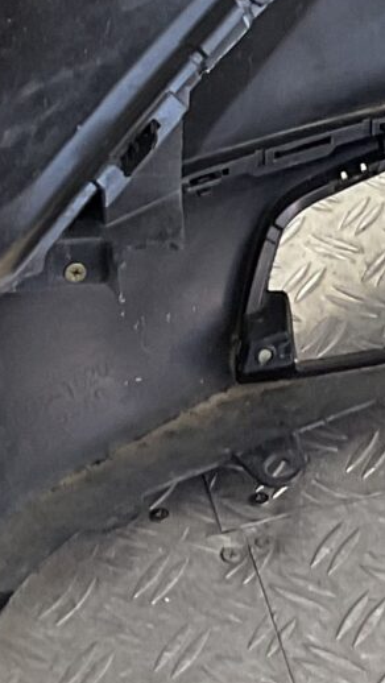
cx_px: 622
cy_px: -204
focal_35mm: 156
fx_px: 2827
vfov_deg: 13.3
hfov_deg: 7.6
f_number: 1.8
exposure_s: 1/120
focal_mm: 3
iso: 32
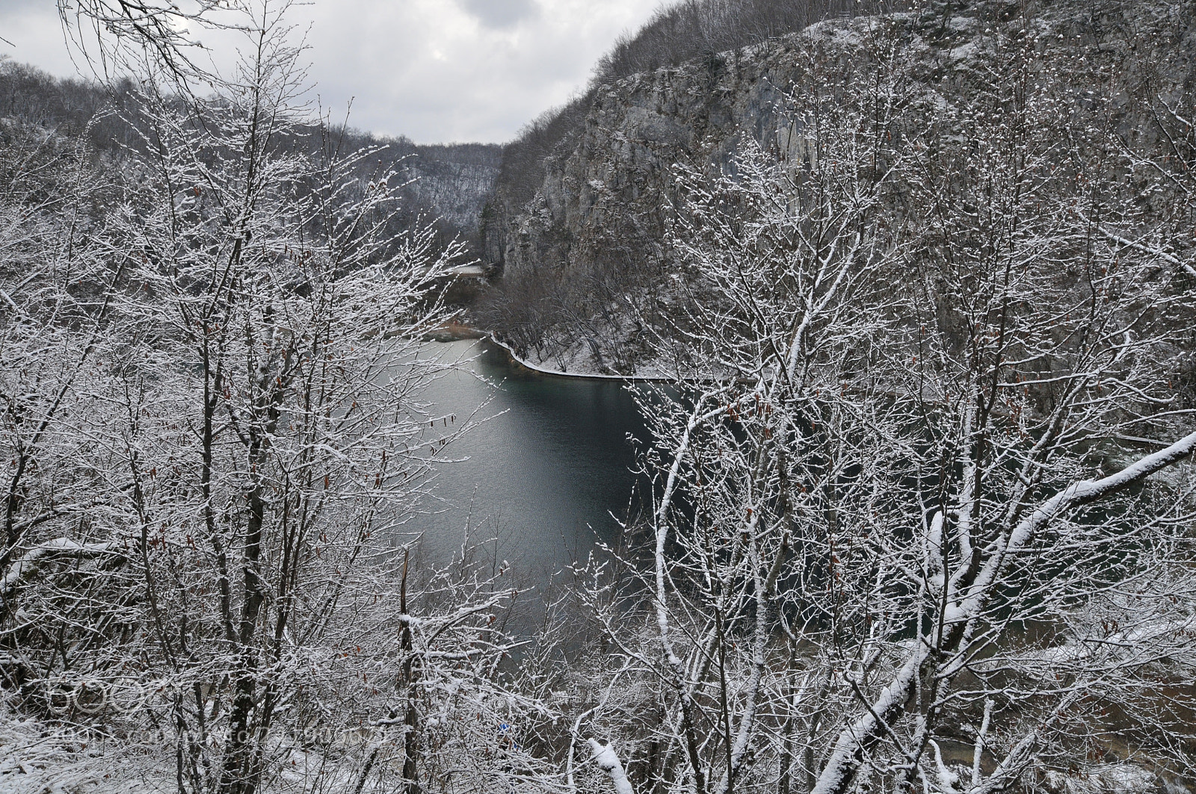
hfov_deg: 57.3
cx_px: 598
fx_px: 1095
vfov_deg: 39.9
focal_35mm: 33
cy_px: 397
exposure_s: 1/200
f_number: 11
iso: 400
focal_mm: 22
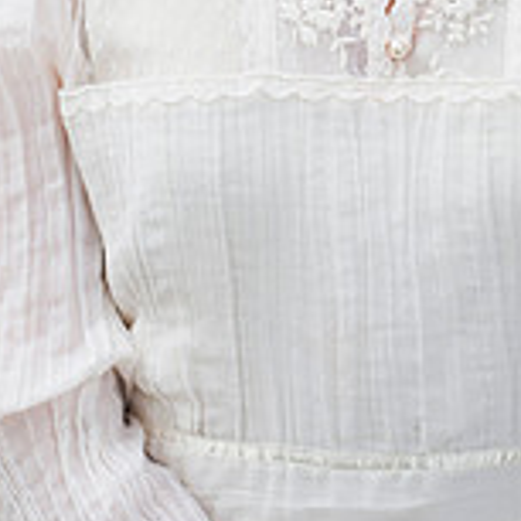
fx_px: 2129
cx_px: 351
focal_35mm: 125
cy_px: 51
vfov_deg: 13.8
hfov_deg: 13.9
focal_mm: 50
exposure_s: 1/1000
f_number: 2
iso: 200
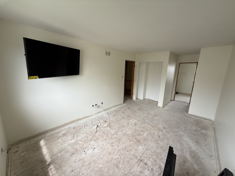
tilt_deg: -9.9
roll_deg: -2.1
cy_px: 88
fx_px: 95
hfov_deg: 102.1
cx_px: 118
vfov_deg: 85.7
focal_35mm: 14
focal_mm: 2.22
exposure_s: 1/102
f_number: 2.2
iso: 40
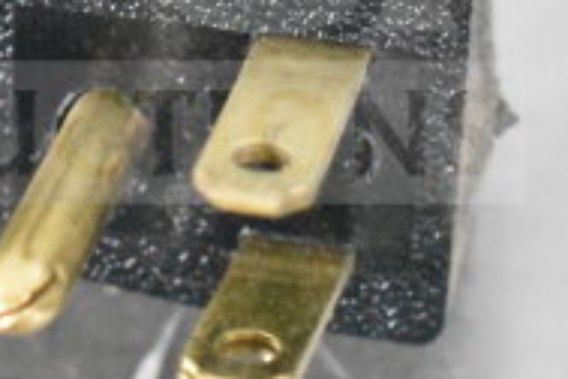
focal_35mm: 267
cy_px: -35
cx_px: 186
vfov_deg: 5.1
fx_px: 4206
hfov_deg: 7.7
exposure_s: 1/100
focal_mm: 55
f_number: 5.6
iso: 16000
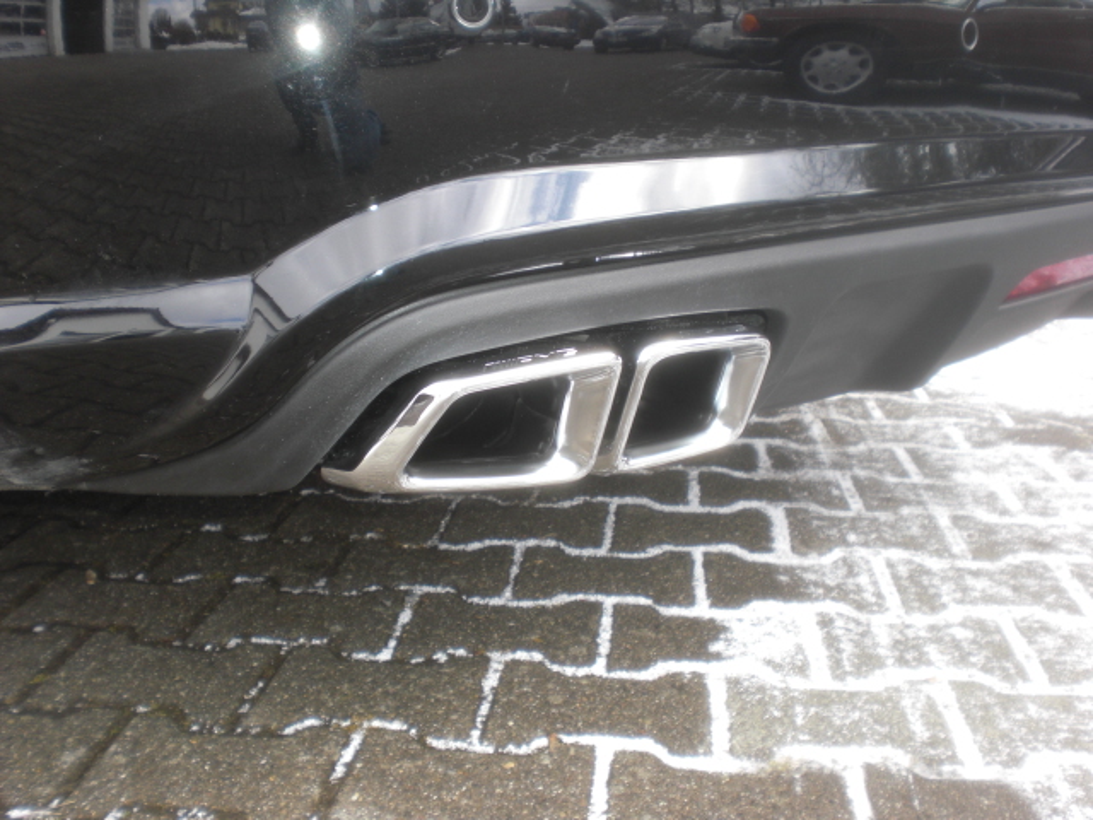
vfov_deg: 37.7
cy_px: 410
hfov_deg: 49.0
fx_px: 1200
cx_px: 546
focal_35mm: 38
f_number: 3.1
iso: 64
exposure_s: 1/100
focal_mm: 6.3
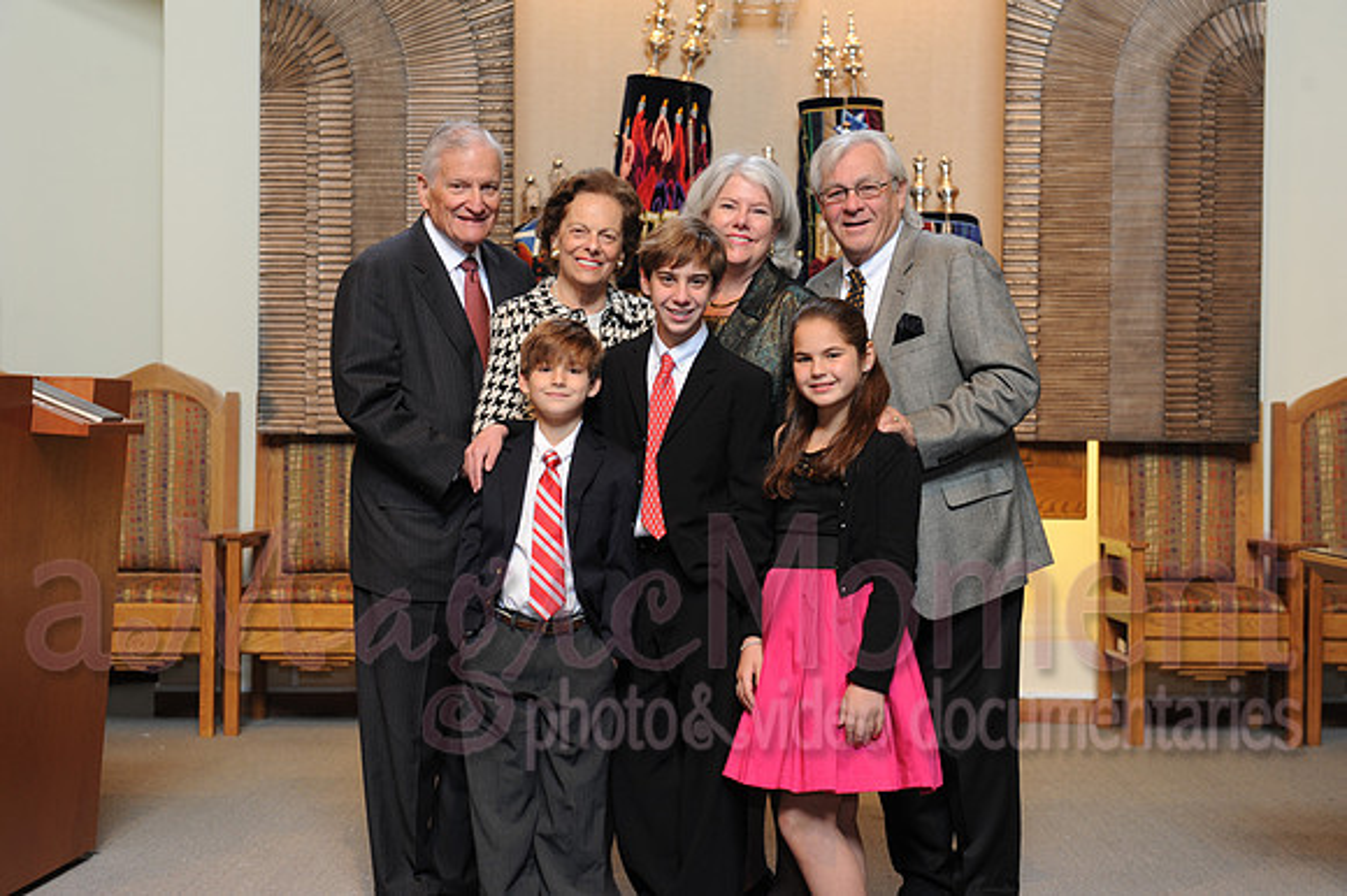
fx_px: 2618
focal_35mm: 70
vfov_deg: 19.4
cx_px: 674
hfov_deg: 28.9
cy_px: 448
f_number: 5
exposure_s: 1/50
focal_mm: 70
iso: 500
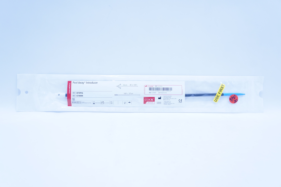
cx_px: 140
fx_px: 269
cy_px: 94
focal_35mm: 34
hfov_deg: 55.2
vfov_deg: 38.3
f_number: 5.6
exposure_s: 1/160
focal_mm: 23
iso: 800
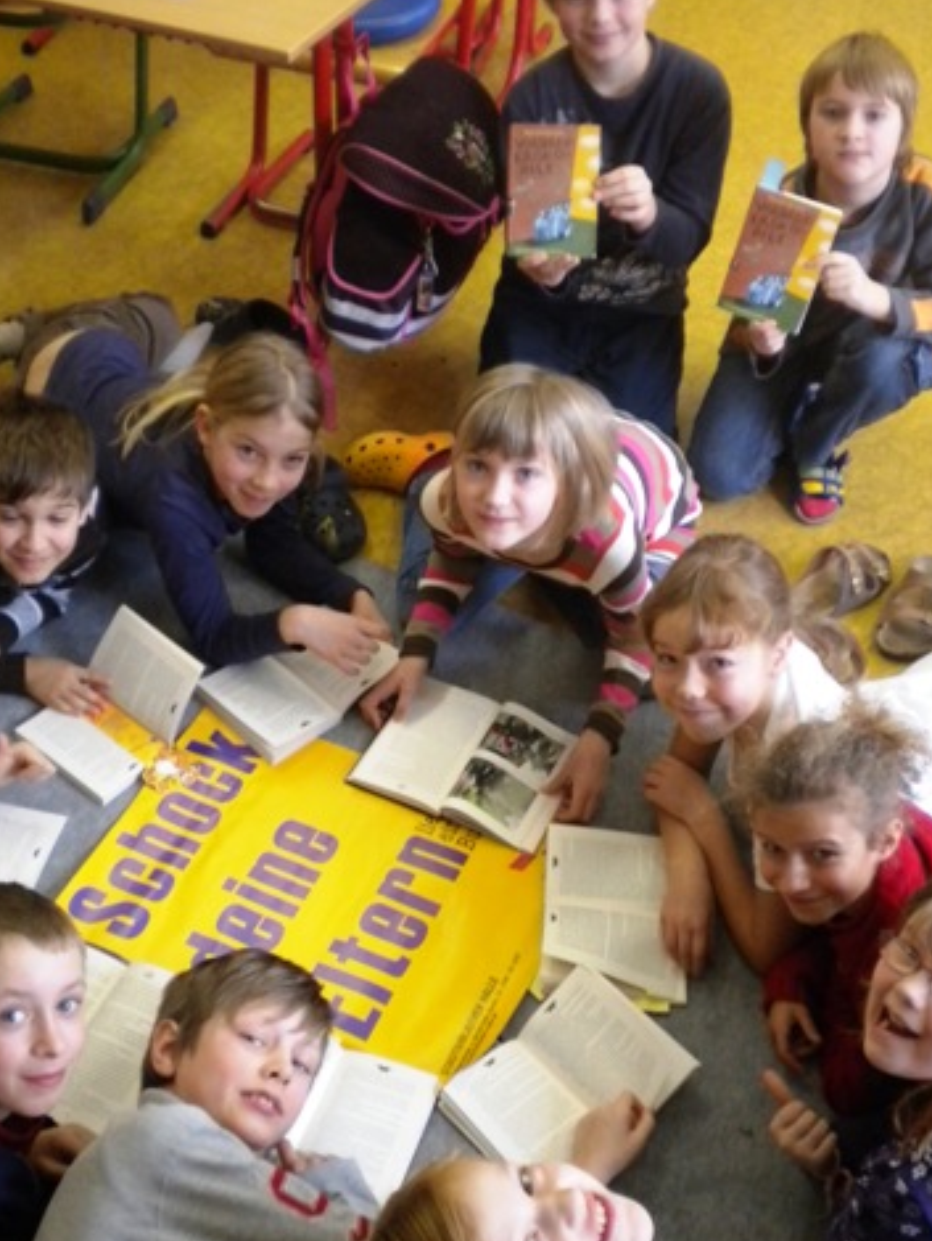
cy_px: 650
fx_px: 1471
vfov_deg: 45.7
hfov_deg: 35.2
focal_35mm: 41
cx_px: 471
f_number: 3.1
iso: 400
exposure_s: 1/46
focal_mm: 6.3
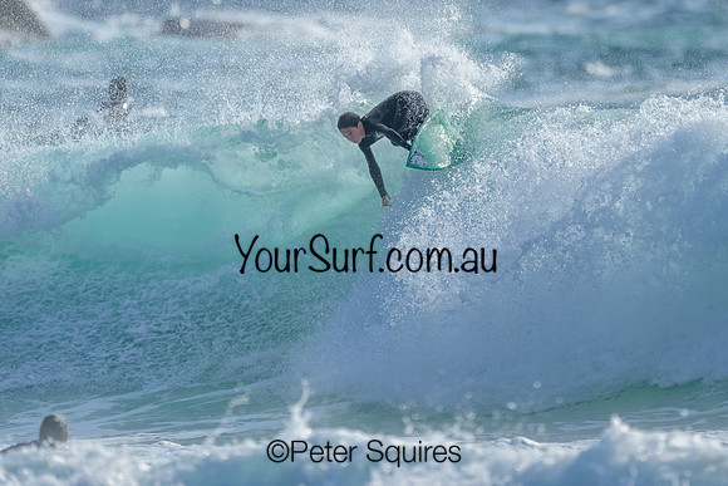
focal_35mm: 992
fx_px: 20073
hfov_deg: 2.1
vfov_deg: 1.4
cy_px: 185
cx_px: 452
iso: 200
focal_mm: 800
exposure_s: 1/2000
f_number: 6.3
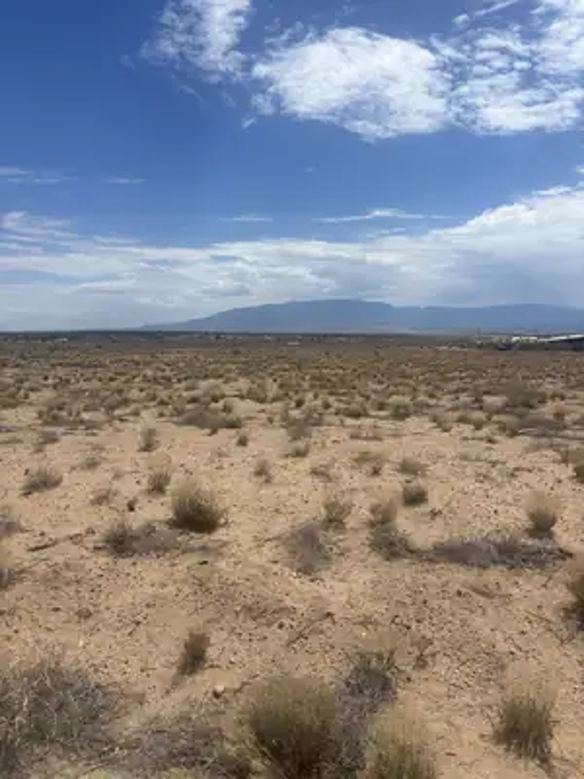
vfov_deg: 67.3
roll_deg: +0.4
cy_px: 390
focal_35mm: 26
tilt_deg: -7.9
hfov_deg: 53.1
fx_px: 585
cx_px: 292
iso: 50
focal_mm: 5.96
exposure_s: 1/7194
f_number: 1.6
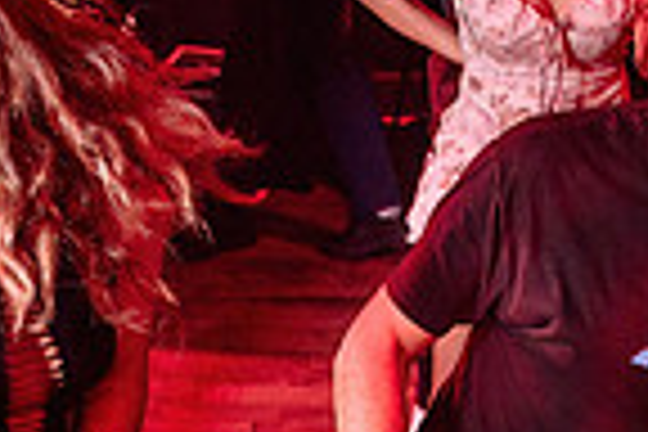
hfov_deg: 19.7
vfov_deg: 13.2
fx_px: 1854
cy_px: 378
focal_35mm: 103
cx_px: 201
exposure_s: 1/40
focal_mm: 24
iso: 800
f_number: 3.2
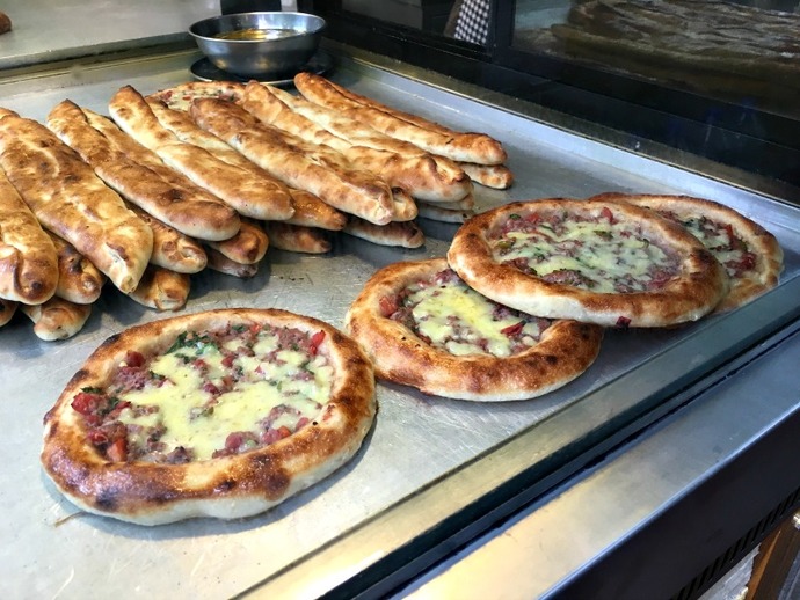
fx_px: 670
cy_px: 300
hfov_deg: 61.6
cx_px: 400
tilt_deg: -31.6
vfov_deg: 48.3
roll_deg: -0.1
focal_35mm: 29
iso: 40
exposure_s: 1/33
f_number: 2.2
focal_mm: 4.15
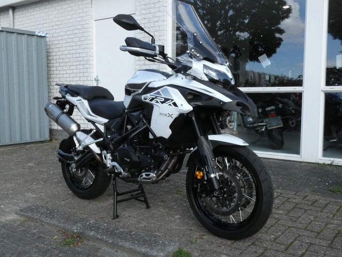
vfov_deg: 37.7
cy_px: 128
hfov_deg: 49.0
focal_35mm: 38
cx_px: 171
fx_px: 375
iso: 800
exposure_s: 1/800
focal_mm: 6.8
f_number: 6.3
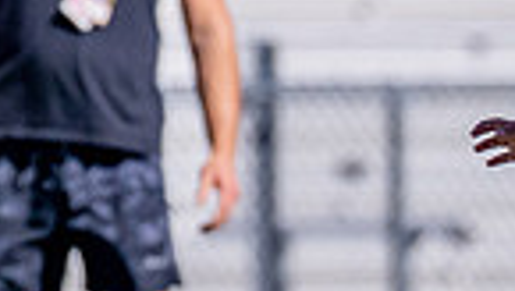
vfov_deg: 0.8
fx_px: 20961
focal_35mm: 1533
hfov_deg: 1.4
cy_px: 97
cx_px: -111
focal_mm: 200
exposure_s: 1/8000
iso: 250
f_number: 2.8
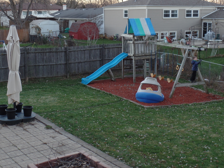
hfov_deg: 44.8
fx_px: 272
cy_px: 84
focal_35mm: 42
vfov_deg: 34.3
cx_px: 112
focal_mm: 7.5
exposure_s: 1/30
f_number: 3.2
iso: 100
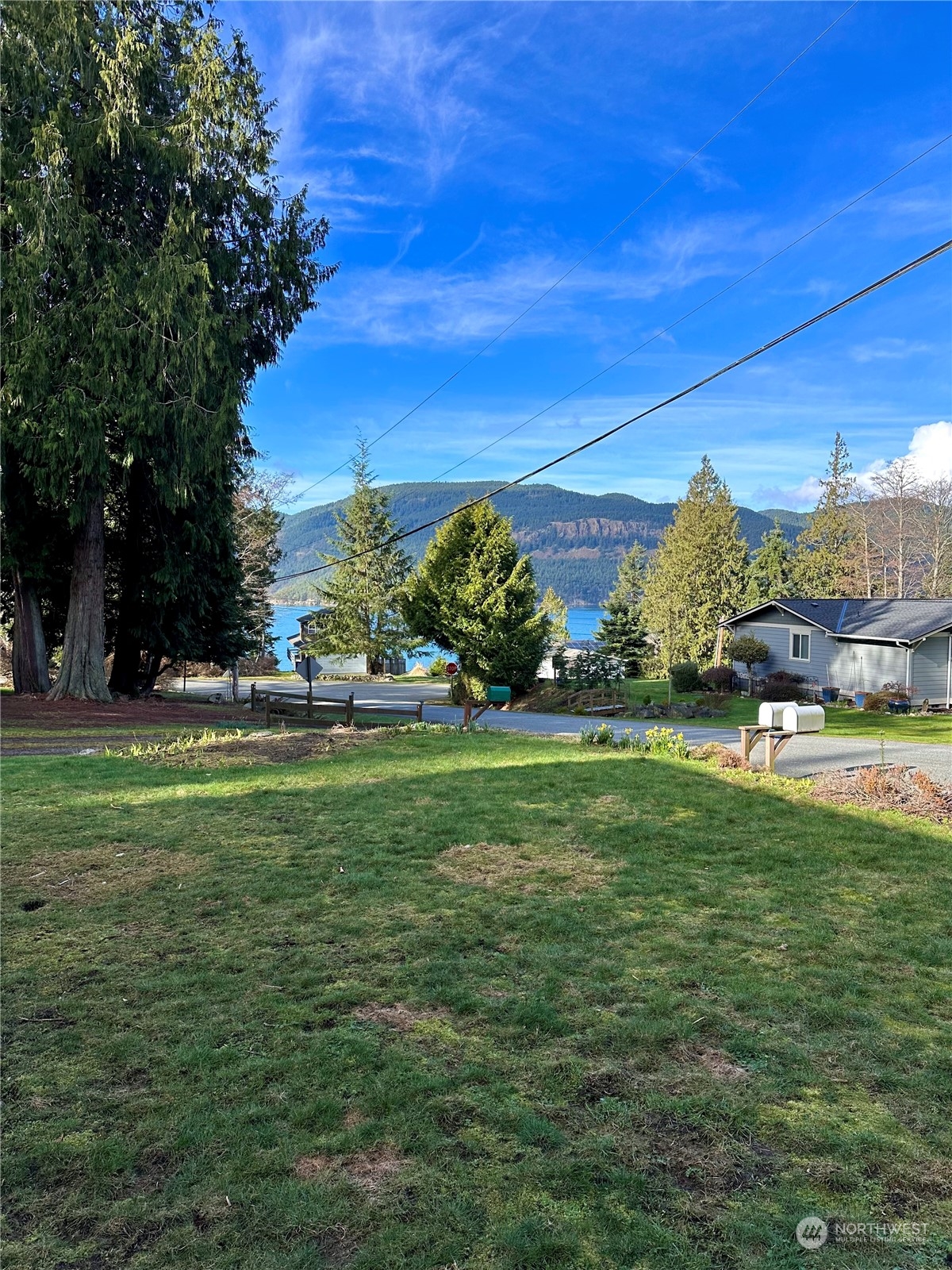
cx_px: 476
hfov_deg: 56.8
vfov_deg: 71.6
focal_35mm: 24
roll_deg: -0.5
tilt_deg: -2.2
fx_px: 880
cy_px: 635
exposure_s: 1/2469
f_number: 1.78
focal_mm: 6.86
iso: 80
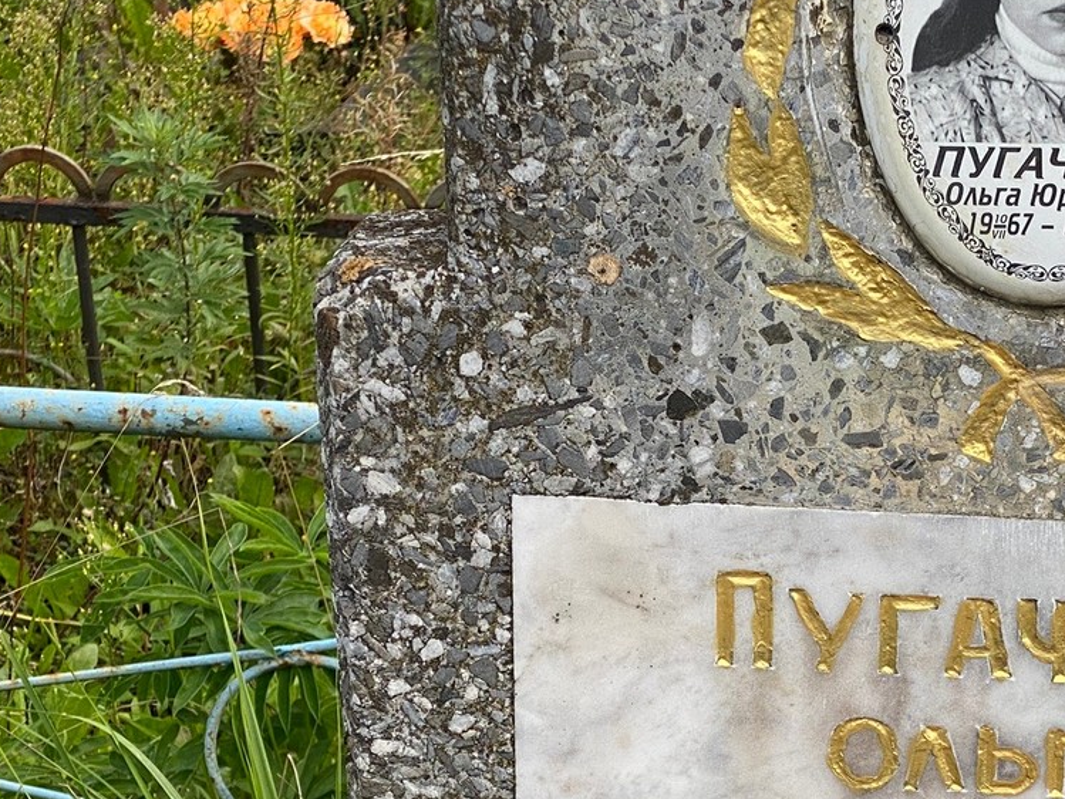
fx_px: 3077
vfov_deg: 14.7
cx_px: 980
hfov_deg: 19.2
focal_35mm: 100
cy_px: 704
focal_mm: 6
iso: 20
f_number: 2
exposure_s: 1/510
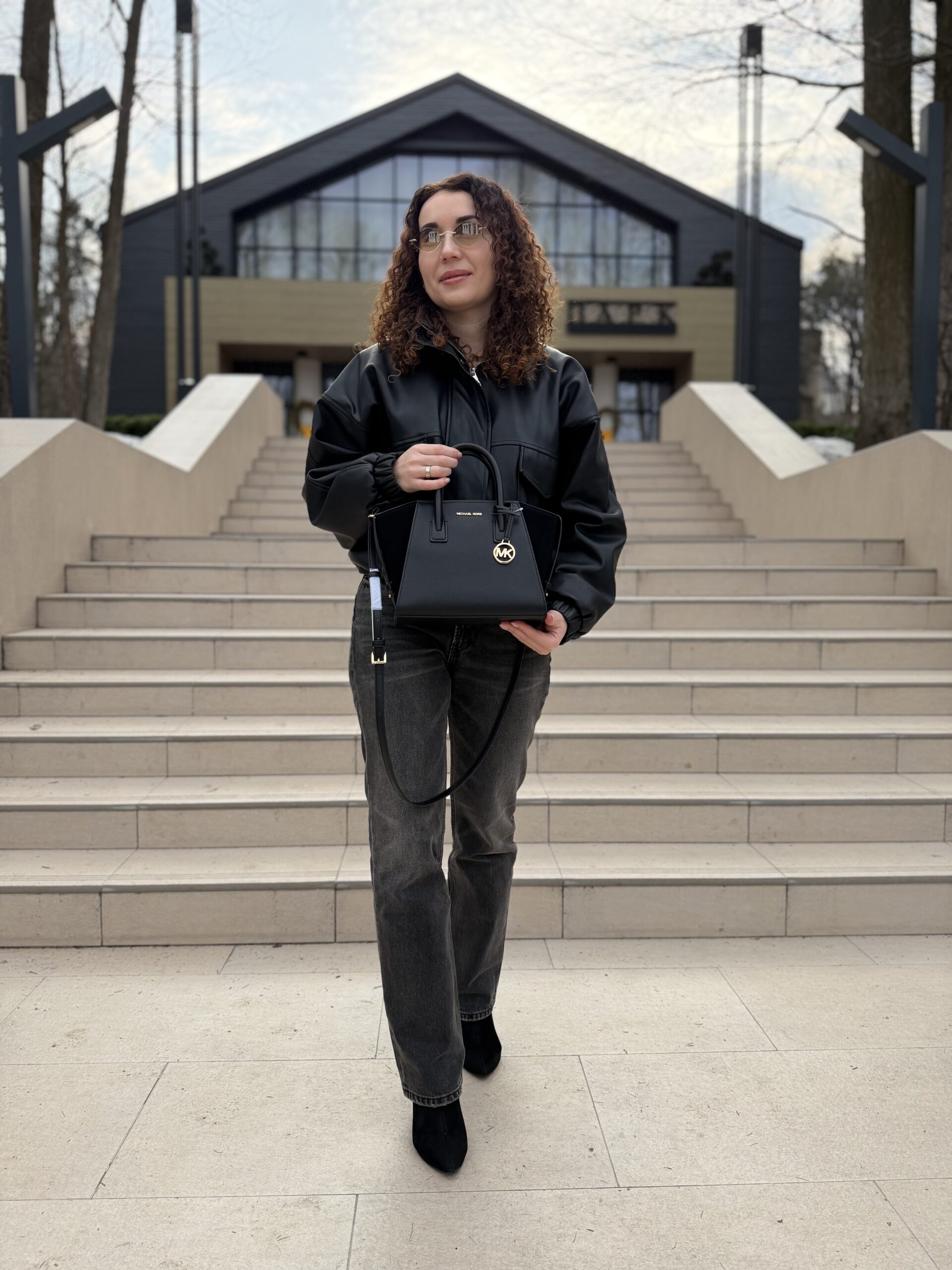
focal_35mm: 24
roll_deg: -0.7
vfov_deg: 71.6
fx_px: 880
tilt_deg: -3.5
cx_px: 476
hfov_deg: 56.8
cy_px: 635
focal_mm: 6.76
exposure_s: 1/1410
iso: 100
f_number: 1.78
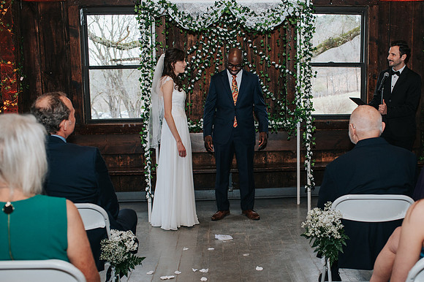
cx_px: 260
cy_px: 182
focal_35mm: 45
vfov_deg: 29.6
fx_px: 531
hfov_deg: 43.2
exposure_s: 1/200
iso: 1000
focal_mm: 35
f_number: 3.2
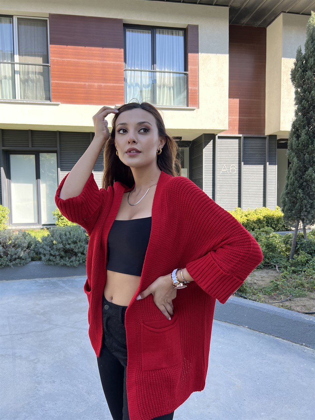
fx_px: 315
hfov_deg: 53.1
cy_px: 210
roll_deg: +0.3
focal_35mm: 26
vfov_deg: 67.3
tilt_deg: -5.1
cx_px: 158
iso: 50
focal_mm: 5.7
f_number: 1.5
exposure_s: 1/728
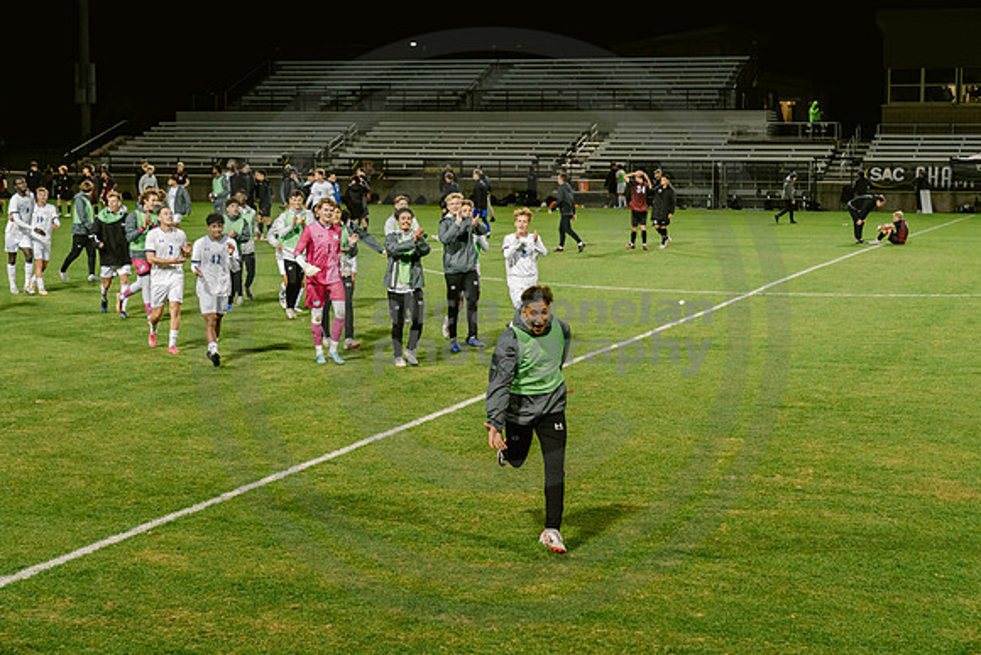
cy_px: 328
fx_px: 1908
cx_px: 490
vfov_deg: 19.5
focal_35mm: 70
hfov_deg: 28.8
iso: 2000
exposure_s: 1/160
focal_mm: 70
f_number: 5.6
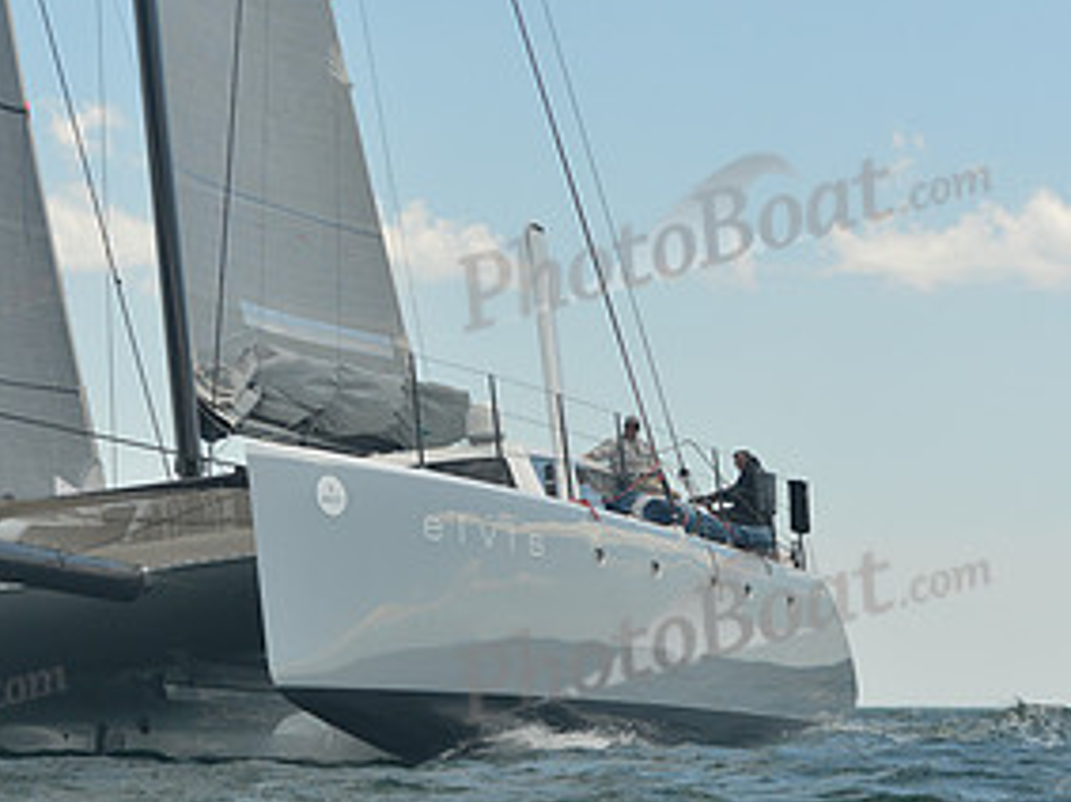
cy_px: 482
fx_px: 4577
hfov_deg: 13.3
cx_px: 265
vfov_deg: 10.0
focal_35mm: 148
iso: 400
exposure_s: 1/800
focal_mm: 75
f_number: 5
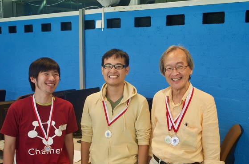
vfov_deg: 27.9
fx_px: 331
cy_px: 93
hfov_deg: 41.2
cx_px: 121
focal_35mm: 48
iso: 400
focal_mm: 28
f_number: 4.5
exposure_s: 1/60
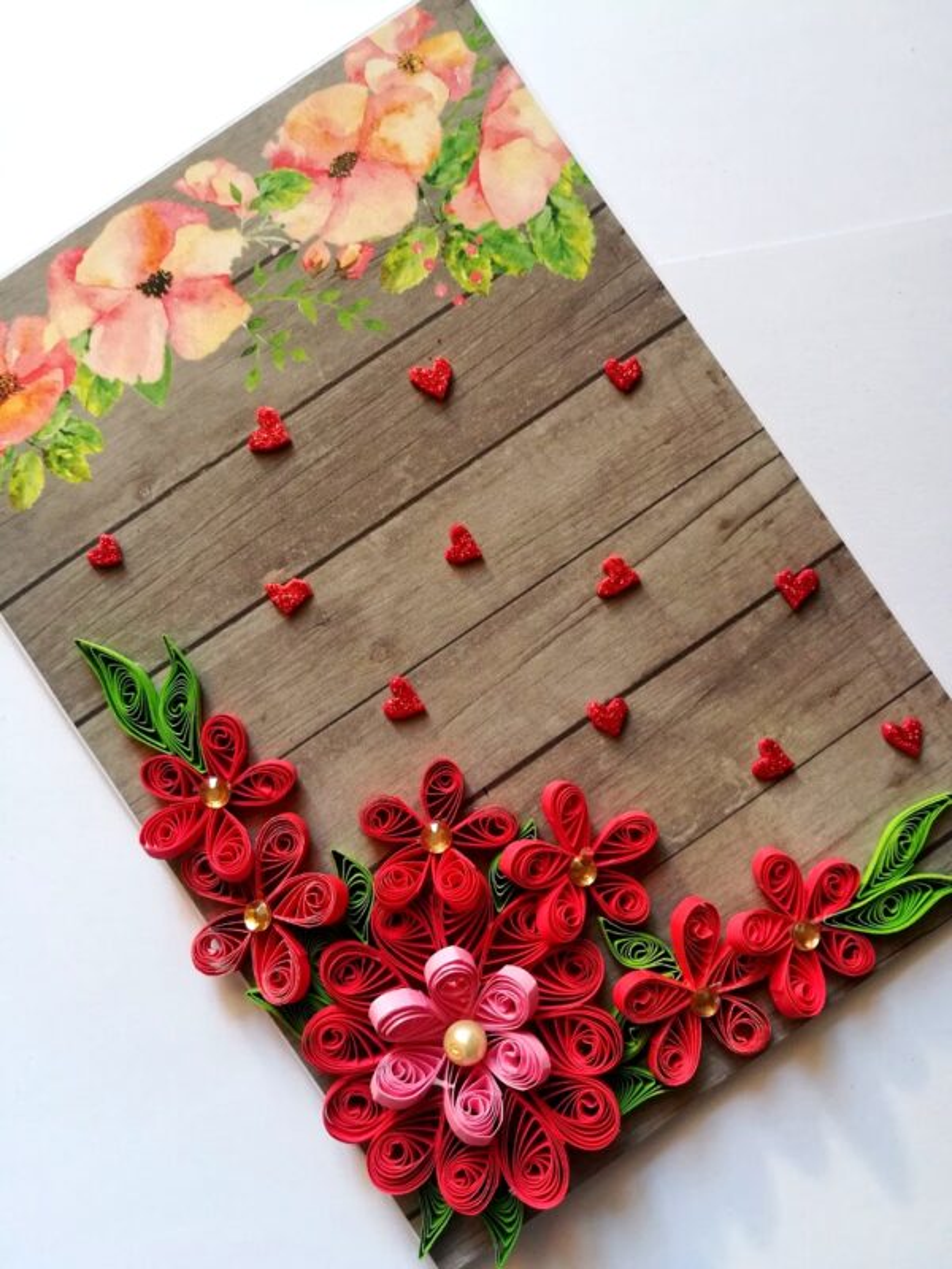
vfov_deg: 67.3
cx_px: 476
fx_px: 953
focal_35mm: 26
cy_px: 634
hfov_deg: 53.1
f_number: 2.2
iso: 100
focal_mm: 3.83
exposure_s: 1/30
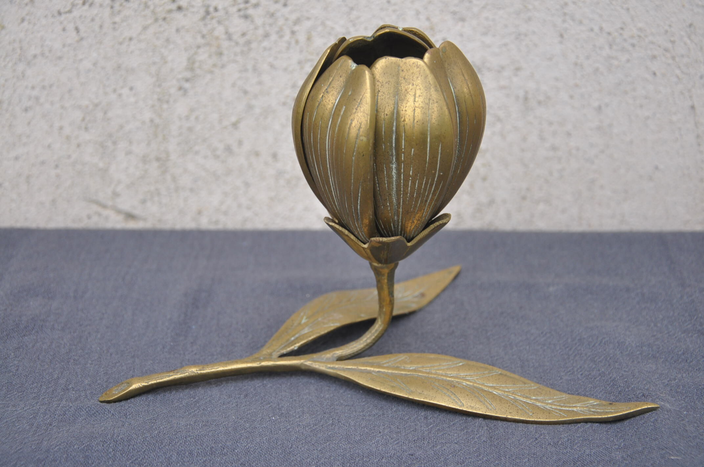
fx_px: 1465
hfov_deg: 27.0
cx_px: 352
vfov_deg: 18.1
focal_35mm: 75
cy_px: 234
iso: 320
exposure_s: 1/125
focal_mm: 50
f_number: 5.6
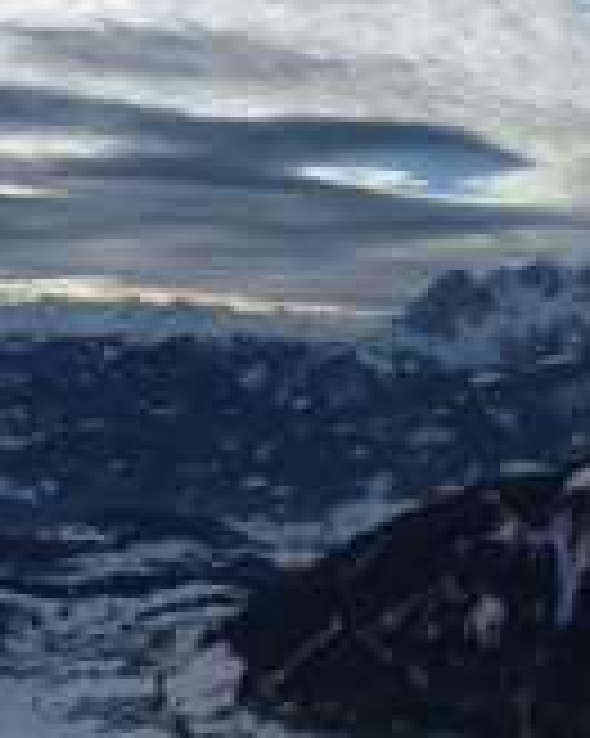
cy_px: 158
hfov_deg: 24.2
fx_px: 1311
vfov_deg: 30.8
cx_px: 590
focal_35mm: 60
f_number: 10
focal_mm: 4.9
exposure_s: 1/250
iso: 125
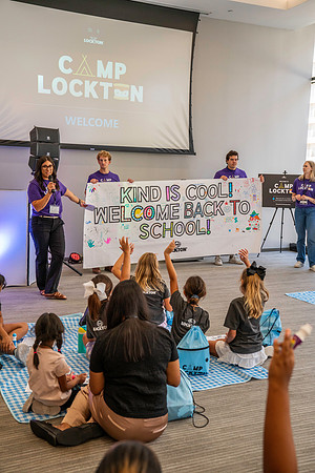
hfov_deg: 32.6
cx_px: 158
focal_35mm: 41
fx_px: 538
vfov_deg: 47.4
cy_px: 236
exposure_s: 1/160
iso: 1600
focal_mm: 41
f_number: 4
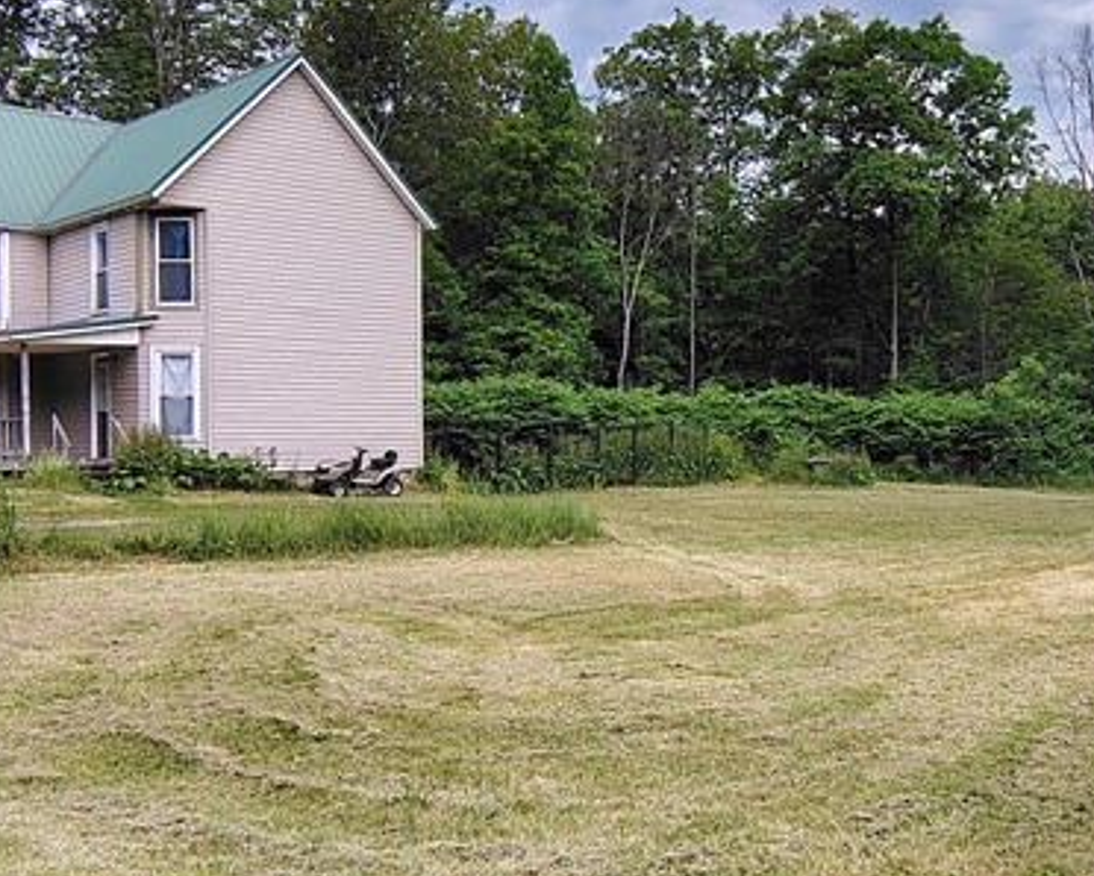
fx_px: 1393
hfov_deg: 42.4
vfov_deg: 34.9
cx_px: 715
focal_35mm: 43
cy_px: 494
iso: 100
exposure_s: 1/354
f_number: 2.2
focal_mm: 2.13
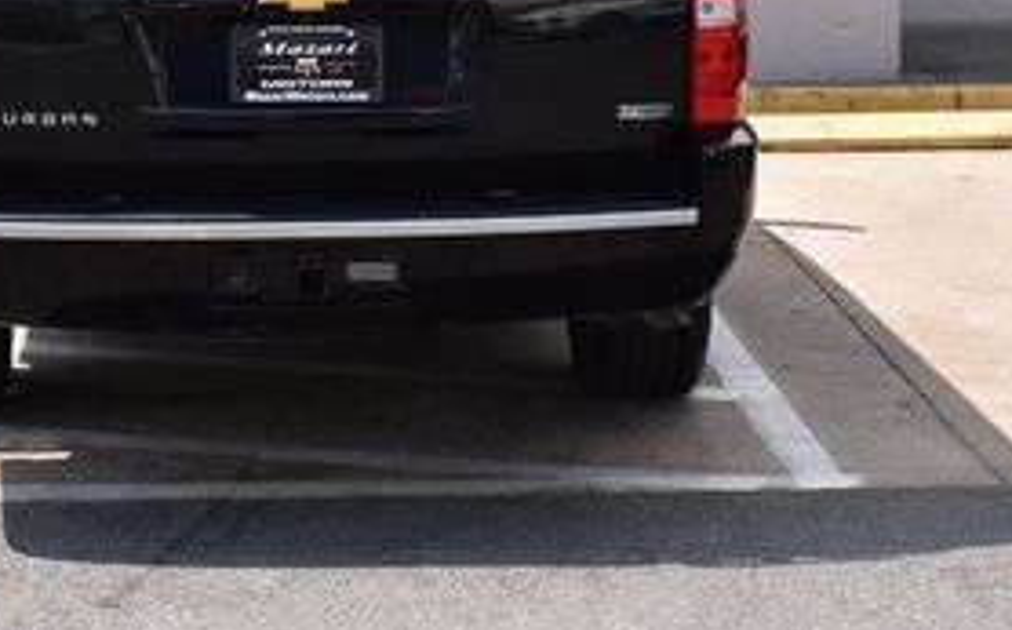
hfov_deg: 20.3
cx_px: 353
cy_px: -142
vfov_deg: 12.4
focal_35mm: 102
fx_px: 2815
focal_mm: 29
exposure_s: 1/400
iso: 400
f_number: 11
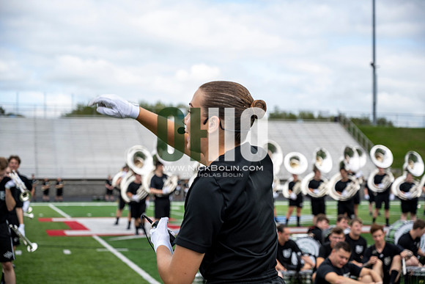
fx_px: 827
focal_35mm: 70
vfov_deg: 19.5
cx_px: 212
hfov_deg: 28.8
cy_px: 142
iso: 250
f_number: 4
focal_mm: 70
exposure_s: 1/800
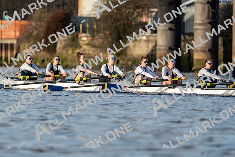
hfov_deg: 4.8
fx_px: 2781
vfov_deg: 3.2
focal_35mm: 426
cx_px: 118
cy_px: 78
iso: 400
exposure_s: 1/2000
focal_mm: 426
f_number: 6.3
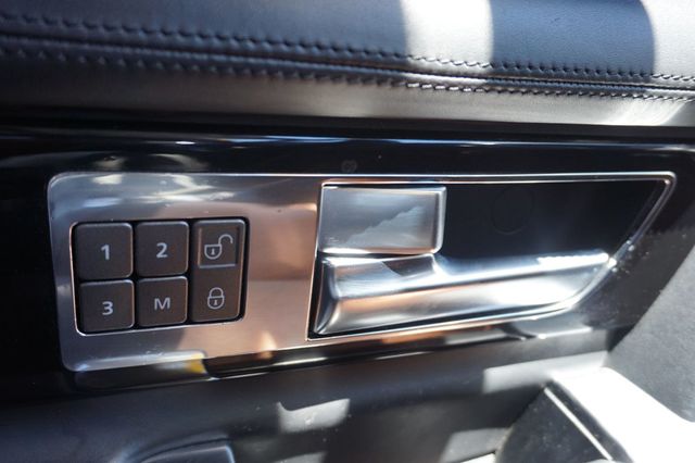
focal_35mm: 33
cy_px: 232
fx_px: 637
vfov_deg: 39.9
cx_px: 348
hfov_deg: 57.2
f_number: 4
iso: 200
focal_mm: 22
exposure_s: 1/60
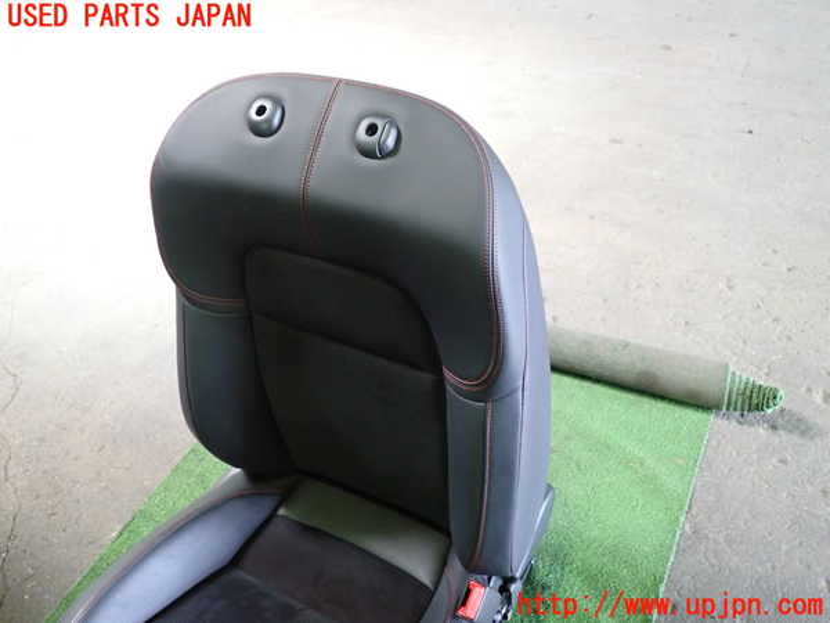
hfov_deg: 60.0
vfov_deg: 46.8
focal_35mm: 30
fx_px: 719
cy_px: 312
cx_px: 415
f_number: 2.3
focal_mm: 5.4
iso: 640
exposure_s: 1/30
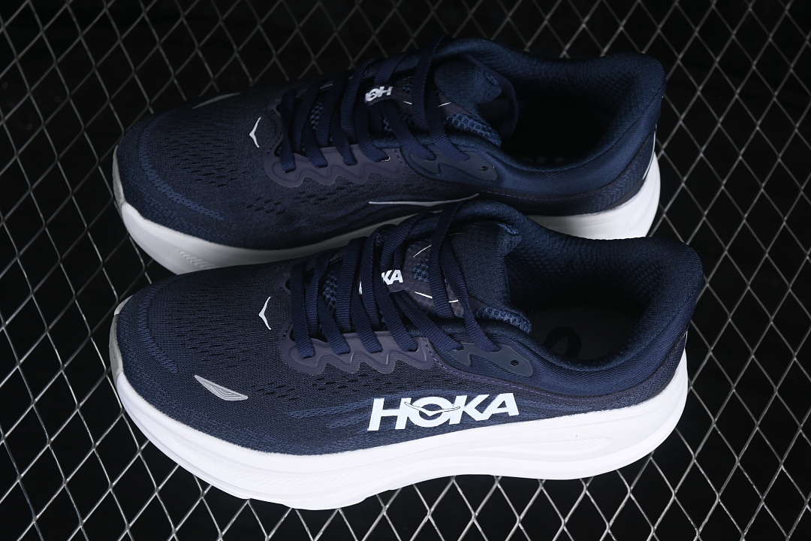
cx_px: 406
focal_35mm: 75
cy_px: 270
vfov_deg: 18.2
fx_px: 1689
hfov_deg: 27.0
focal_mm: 50
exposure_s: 1/60
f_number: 6.3
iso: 160
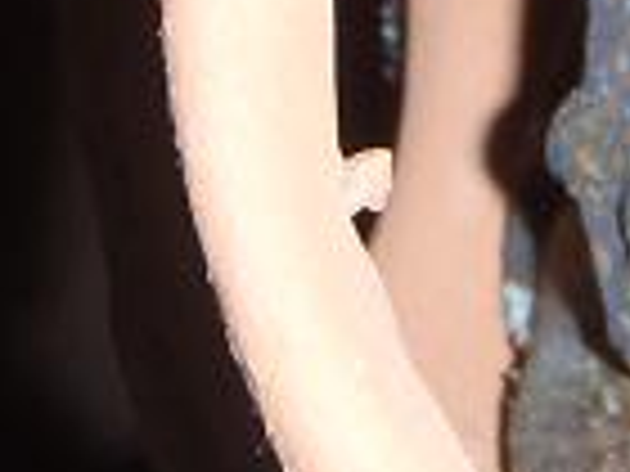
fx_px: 3349
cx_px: 623
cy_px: -258
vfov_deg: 7.9
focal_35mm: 184
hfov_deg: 10.7
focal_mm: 7.57
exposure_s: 1/40
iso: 100
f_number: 4.3
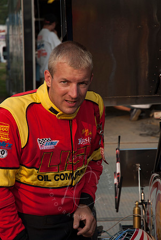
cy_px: 120
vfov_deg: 19.4
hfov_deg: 13.1
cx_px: 80
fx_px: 703
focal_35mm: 105
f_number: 5.6
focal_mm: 70
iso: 100
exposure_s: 1/400
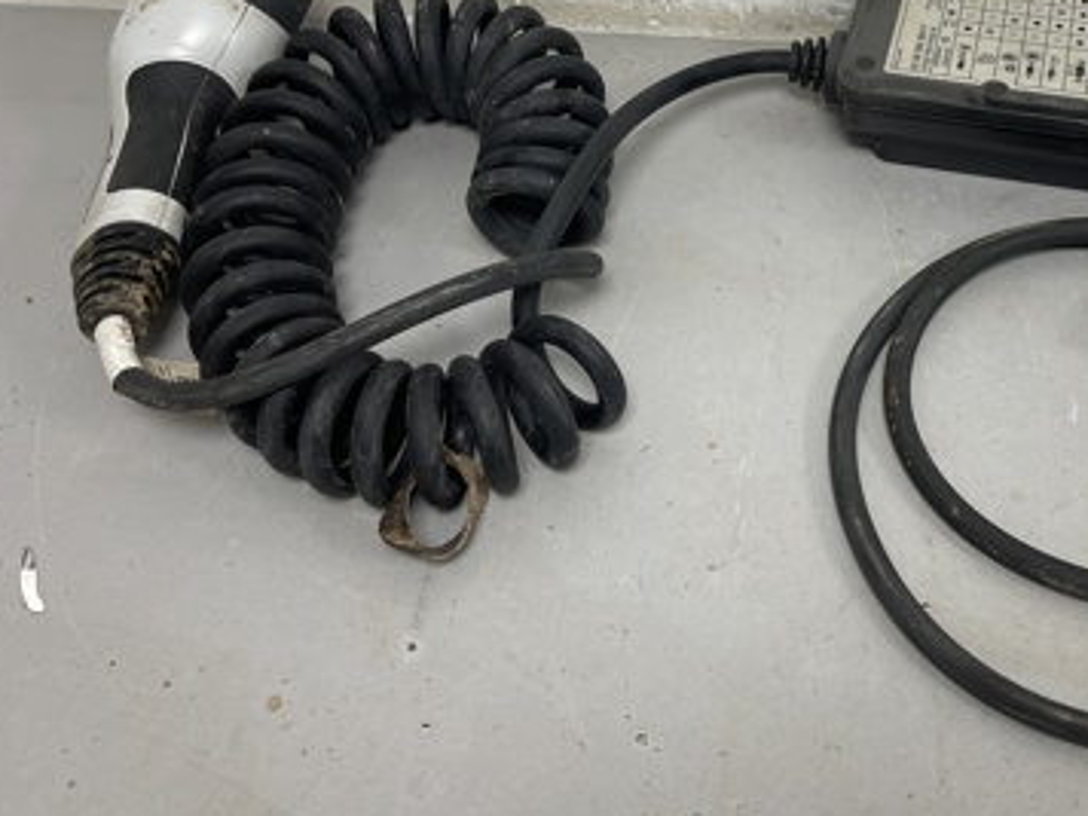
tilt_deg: -46.0
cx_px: 834
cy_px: 257
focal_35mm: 45
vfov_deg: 31.9
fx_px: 1414
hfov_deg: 40.7
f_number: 1.6
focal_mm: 5.1
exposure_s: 1/100
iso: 80
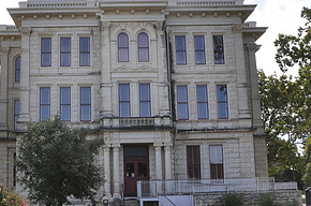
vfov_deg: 24.9
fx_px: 465
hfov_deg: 36.6
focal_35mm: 54
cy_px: 82
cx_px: 103
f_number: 11
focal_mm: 18
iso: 200
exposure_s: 1/125
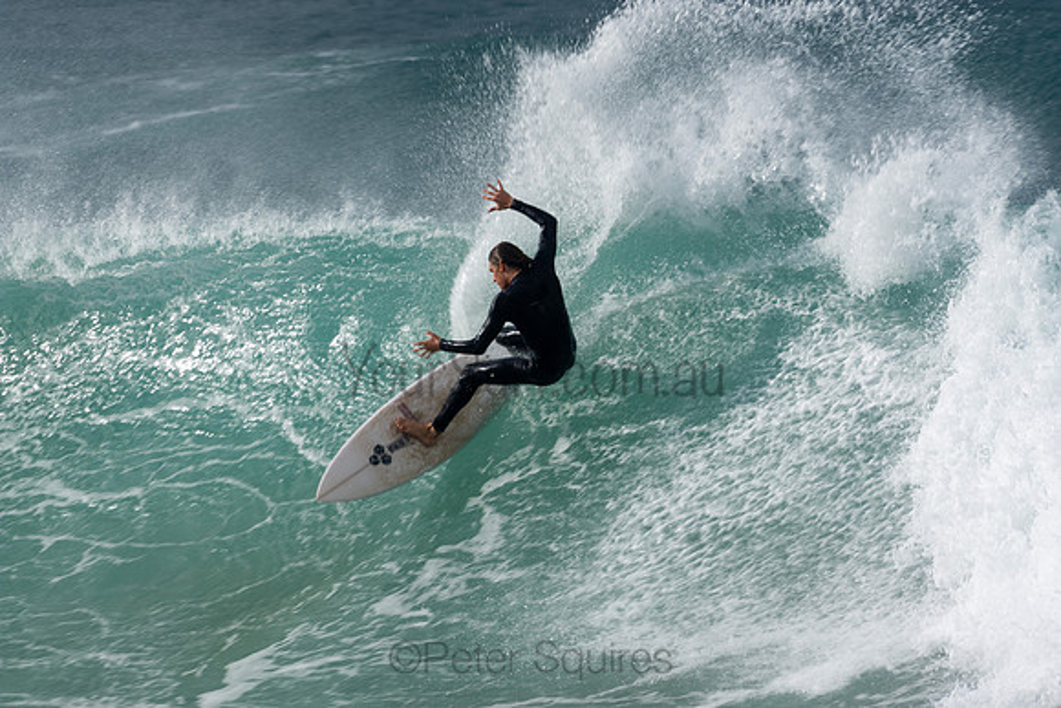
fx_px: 21224
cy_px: 354
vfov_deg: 1.9
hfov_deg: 2.9
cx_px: 530
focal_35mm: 720
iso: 100
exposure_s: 1/200
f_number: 10
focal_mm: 480
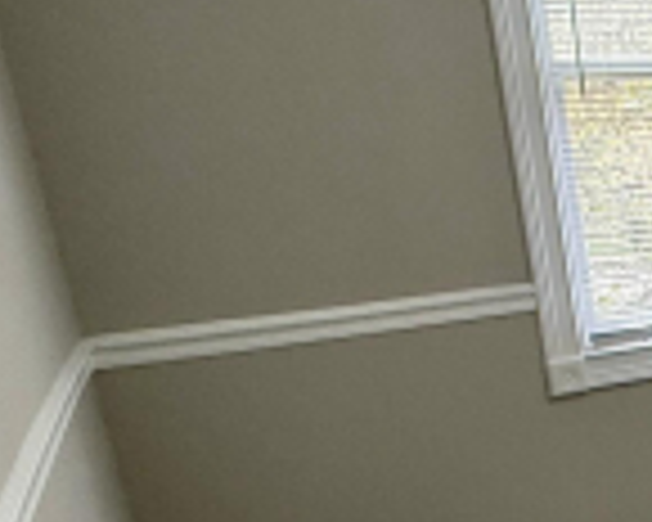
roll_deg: +2.0
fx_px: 1216
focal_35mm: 63
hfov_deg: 22.6
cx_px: 1059
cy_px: 400
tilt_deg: -16.9
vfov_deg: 23.9
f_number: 2.2
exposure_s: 1/120
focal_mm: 2.22
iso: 250
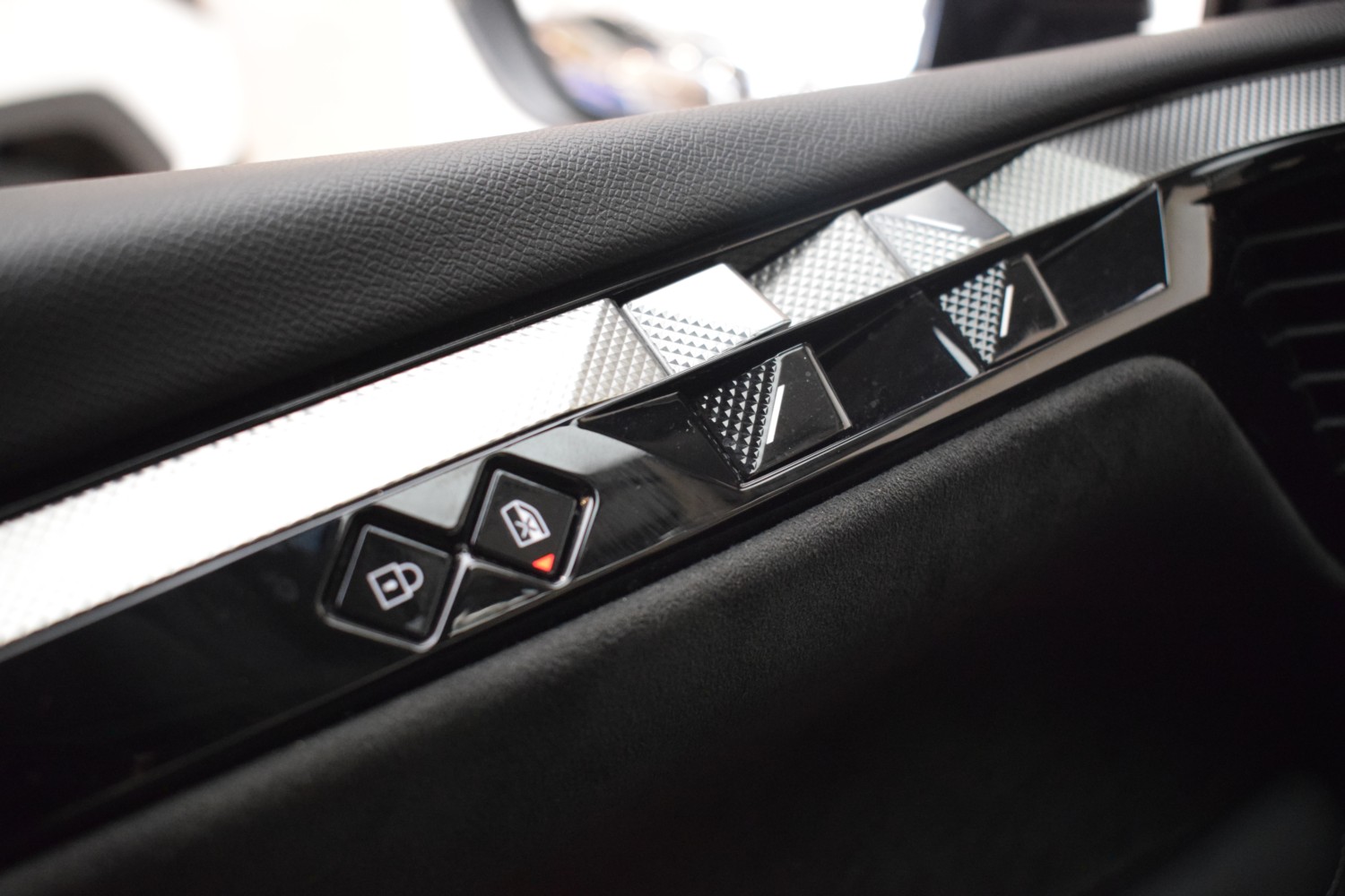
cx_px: 672
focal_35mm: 40
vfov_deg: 33.0
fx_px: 1513
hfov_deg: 47.9
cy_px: 448
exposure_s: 1/125
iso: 3200
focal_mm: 27
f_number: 4
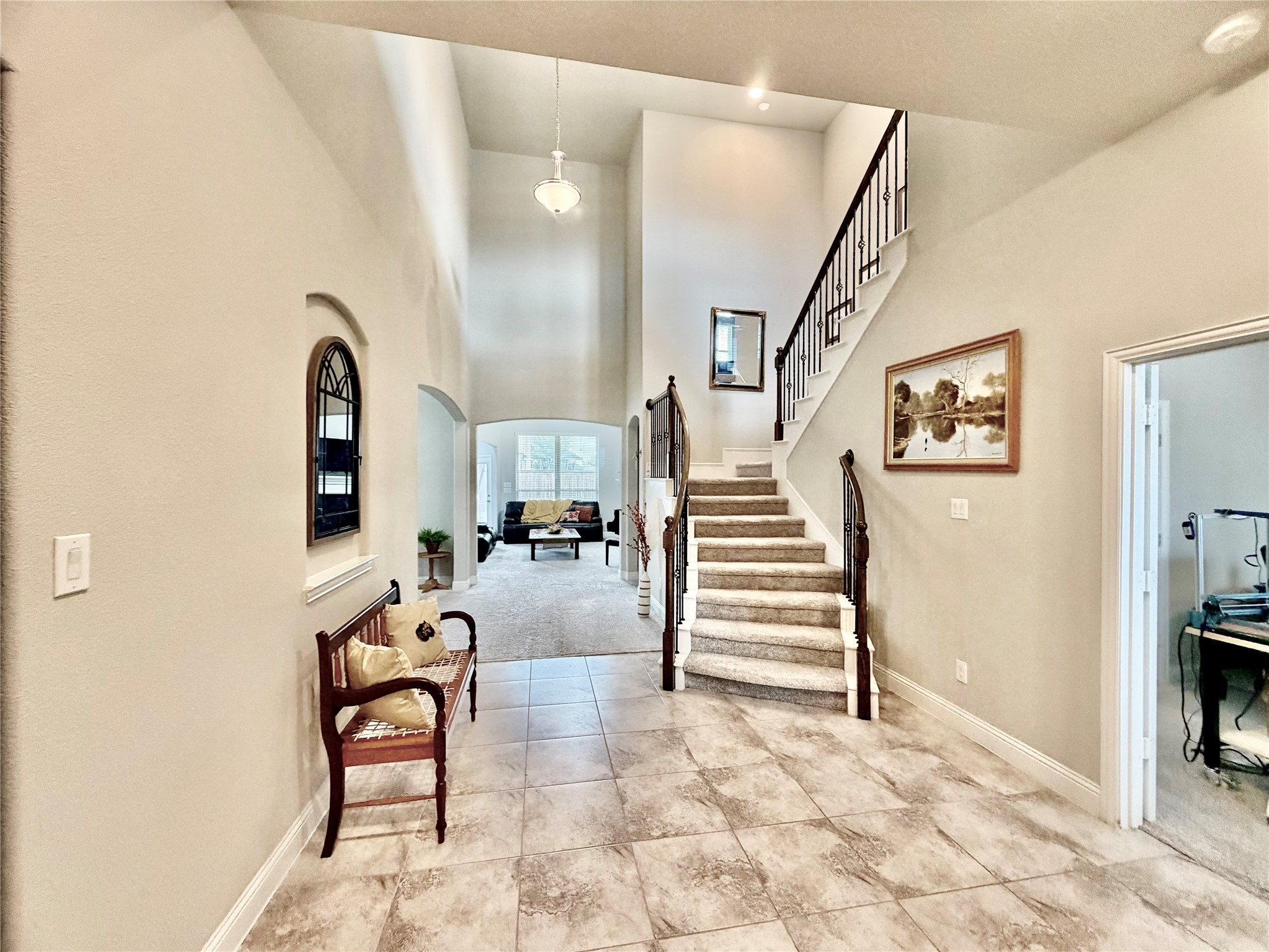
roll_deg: +0.2
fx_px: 513
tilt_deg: -0.3
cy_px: 476
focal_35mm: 14
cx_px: 634
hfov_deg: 102.1
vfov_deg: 85.7
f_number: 2.2
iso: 320
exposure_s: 1/60
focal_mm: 2.22
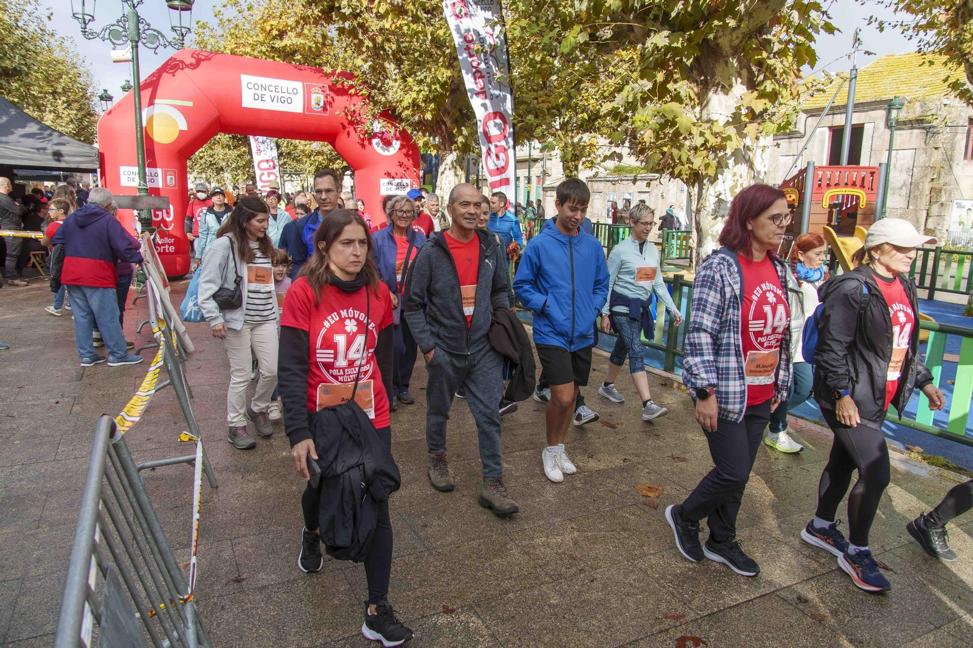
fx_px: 648
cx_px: 486
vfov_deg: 53.1
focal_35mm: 24
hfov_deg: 73.8
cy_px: 324
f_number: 4
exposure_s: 1/640
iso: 125
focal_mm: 16
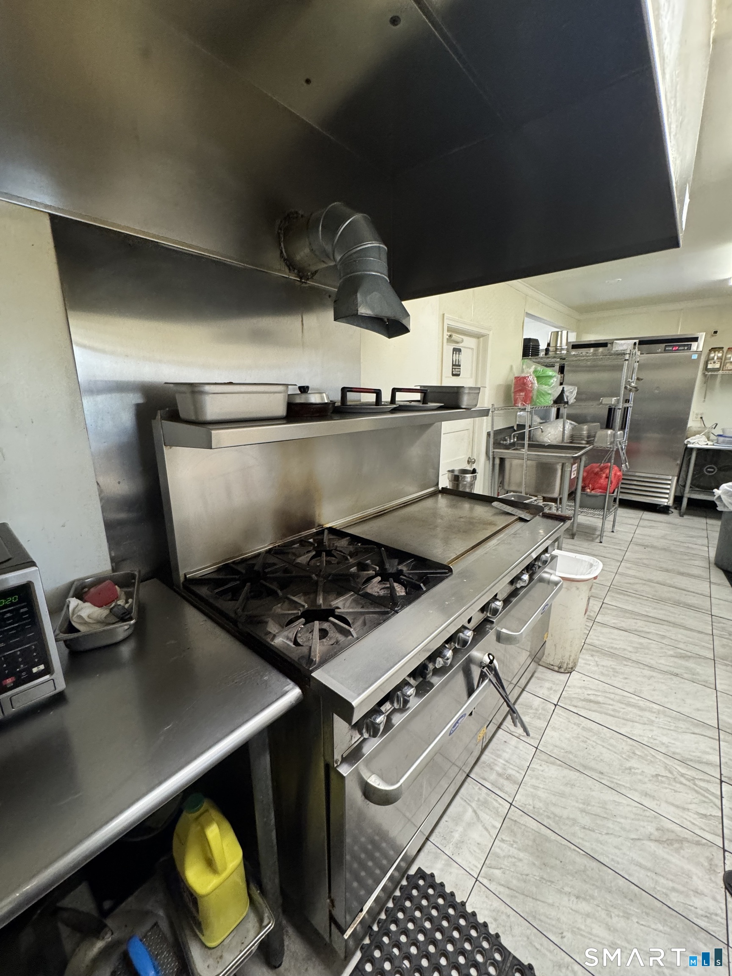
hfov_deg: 85.7
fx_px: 395
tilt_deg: -14.2
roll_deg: +0.8
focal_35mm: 14
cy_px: 488
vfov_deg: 102.1
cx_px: 366
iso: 400
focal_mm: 2.22
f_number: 2.2
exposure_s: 1/60
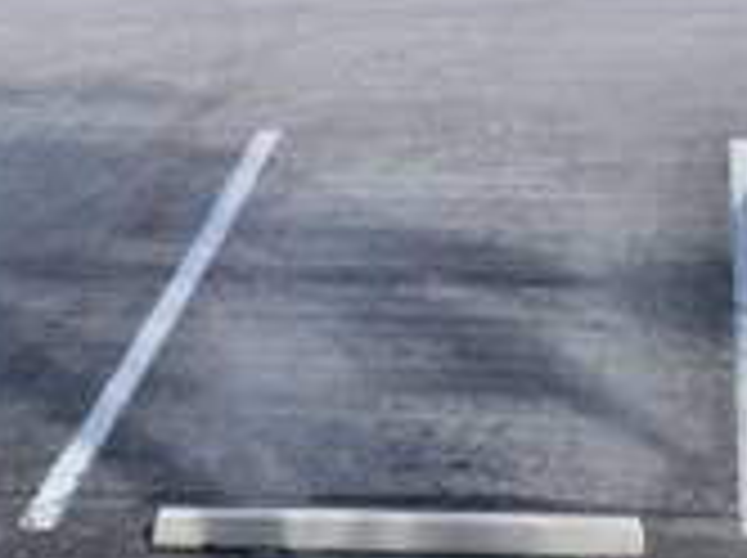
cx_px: 585
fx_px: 2413
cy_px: -277
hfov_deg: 17.5
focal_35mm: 112
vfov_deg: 12.5
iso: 16
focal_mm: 3
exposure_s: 1/1490
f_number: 1.8
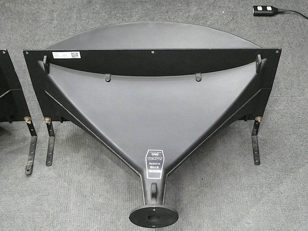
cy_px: 116
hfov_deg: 38.2
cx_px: 154
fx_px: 445
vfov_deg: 29.1
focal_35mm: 50
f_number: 5.6
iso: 1600
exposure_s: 1/10
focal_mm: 9
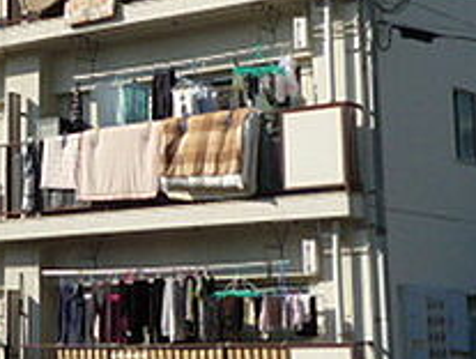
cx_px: 41
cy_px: 21
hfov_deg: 17.9
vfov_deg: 13.6
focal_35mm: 108
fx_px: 1488
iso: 100
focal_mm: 4.4
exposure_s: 1/800
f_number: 5
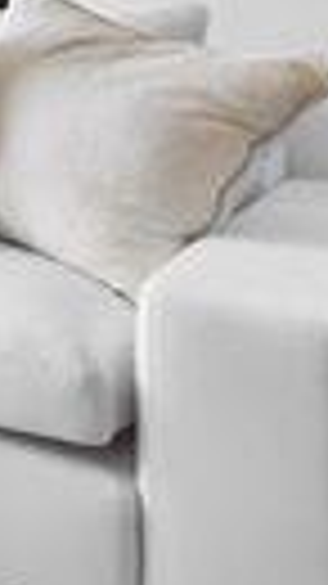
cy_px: -92
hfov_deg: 9.7
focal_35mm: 70
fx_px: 1077
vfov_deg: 27.2
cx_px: -800
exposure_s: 1/25
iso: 250
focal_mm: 9
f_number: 9
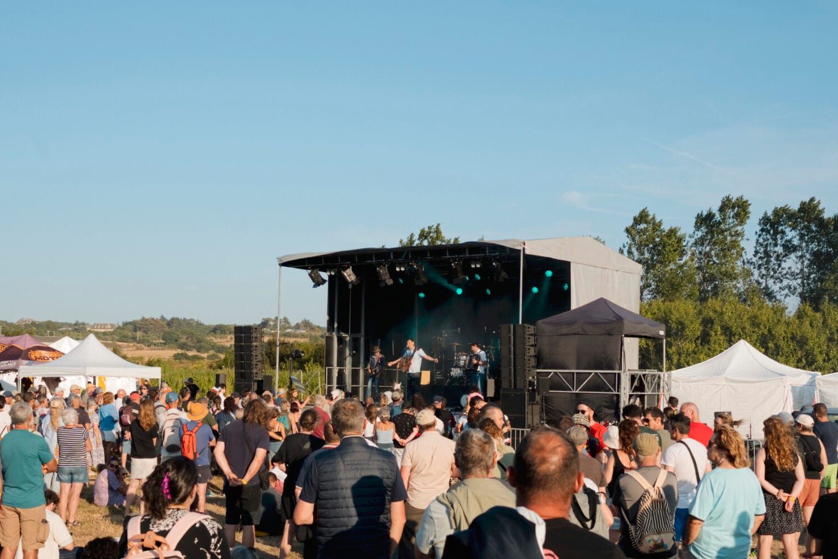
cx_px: 395
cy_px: 340
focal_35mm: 47
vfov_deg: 28.6
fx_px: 1092
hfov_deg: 42.0
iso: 100
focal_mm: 36.7
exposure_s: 1/500
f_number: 6.3
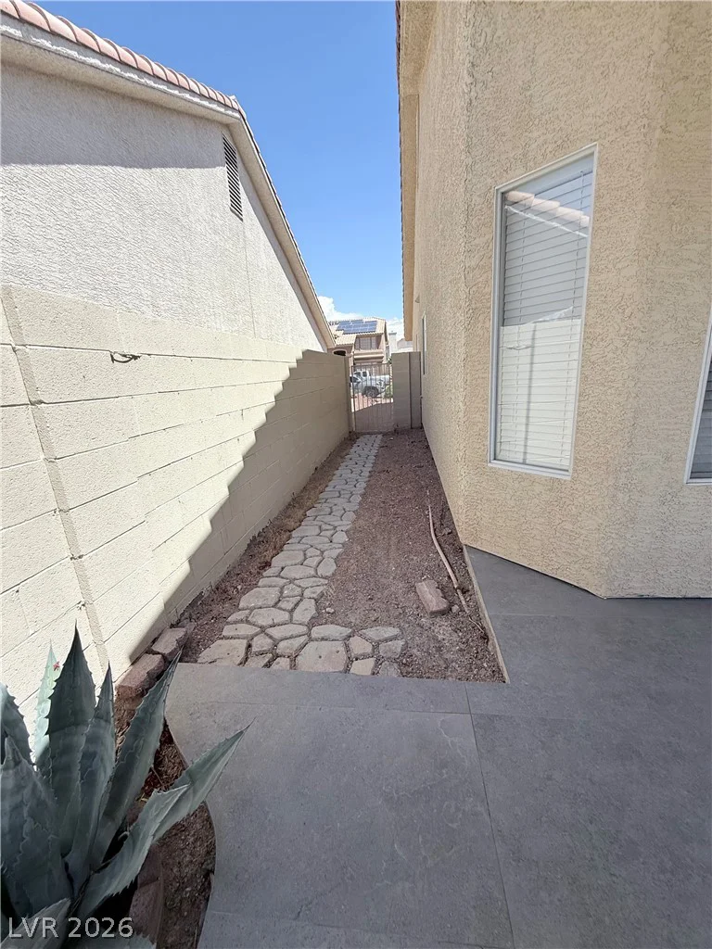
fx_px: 384
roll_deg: +2.3
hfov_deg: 85.7
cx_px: 356
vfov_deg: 102.1
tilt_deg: -14.6
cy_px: 474
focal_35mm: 14
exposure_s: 1/1534
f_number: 2.2
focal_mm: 2.22
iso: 50
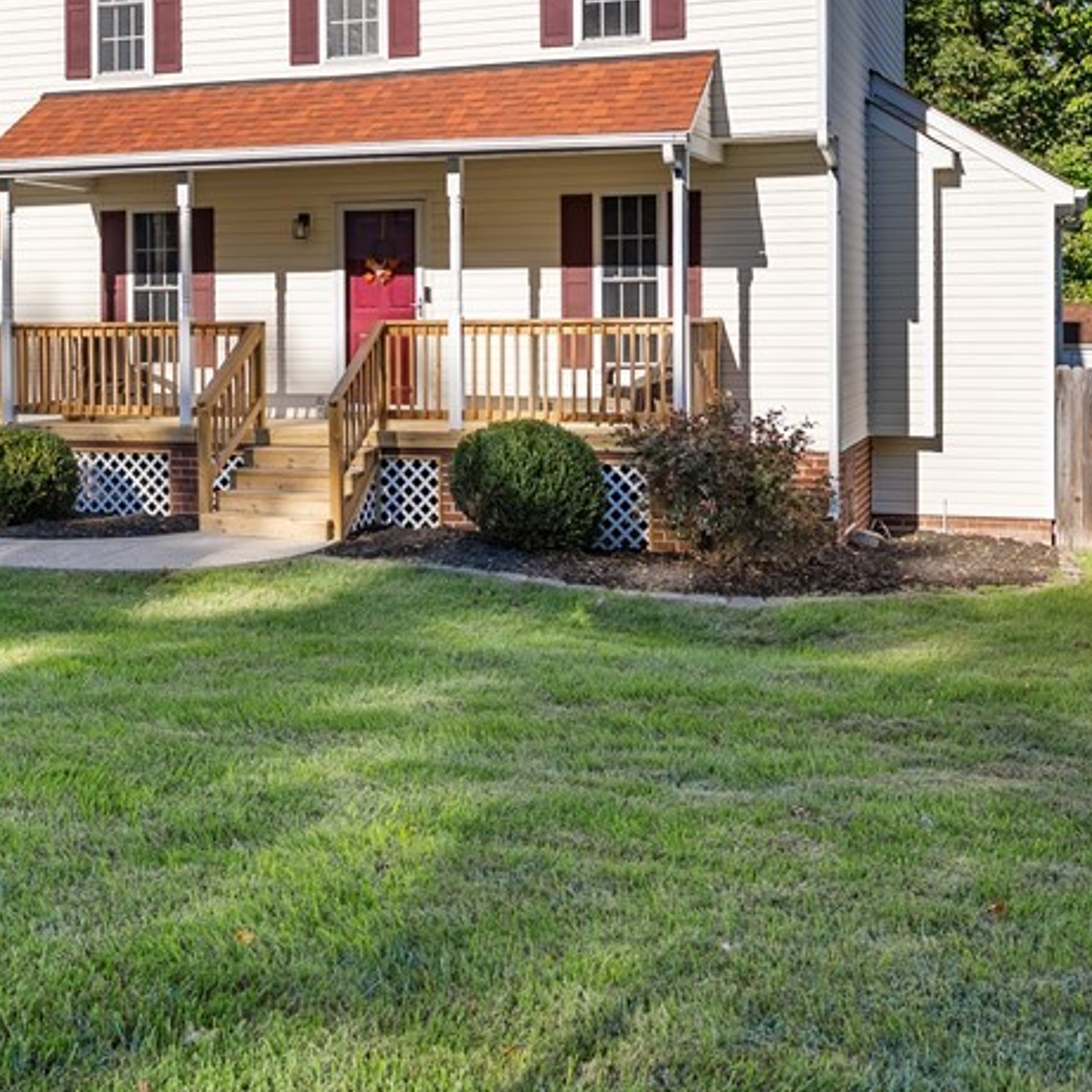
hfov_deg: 35.9
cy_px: 329
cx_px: 423
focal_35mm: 47
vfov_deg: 35.6
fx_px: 1677
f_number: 4
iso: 100
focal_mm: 23.5
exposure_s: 1/320
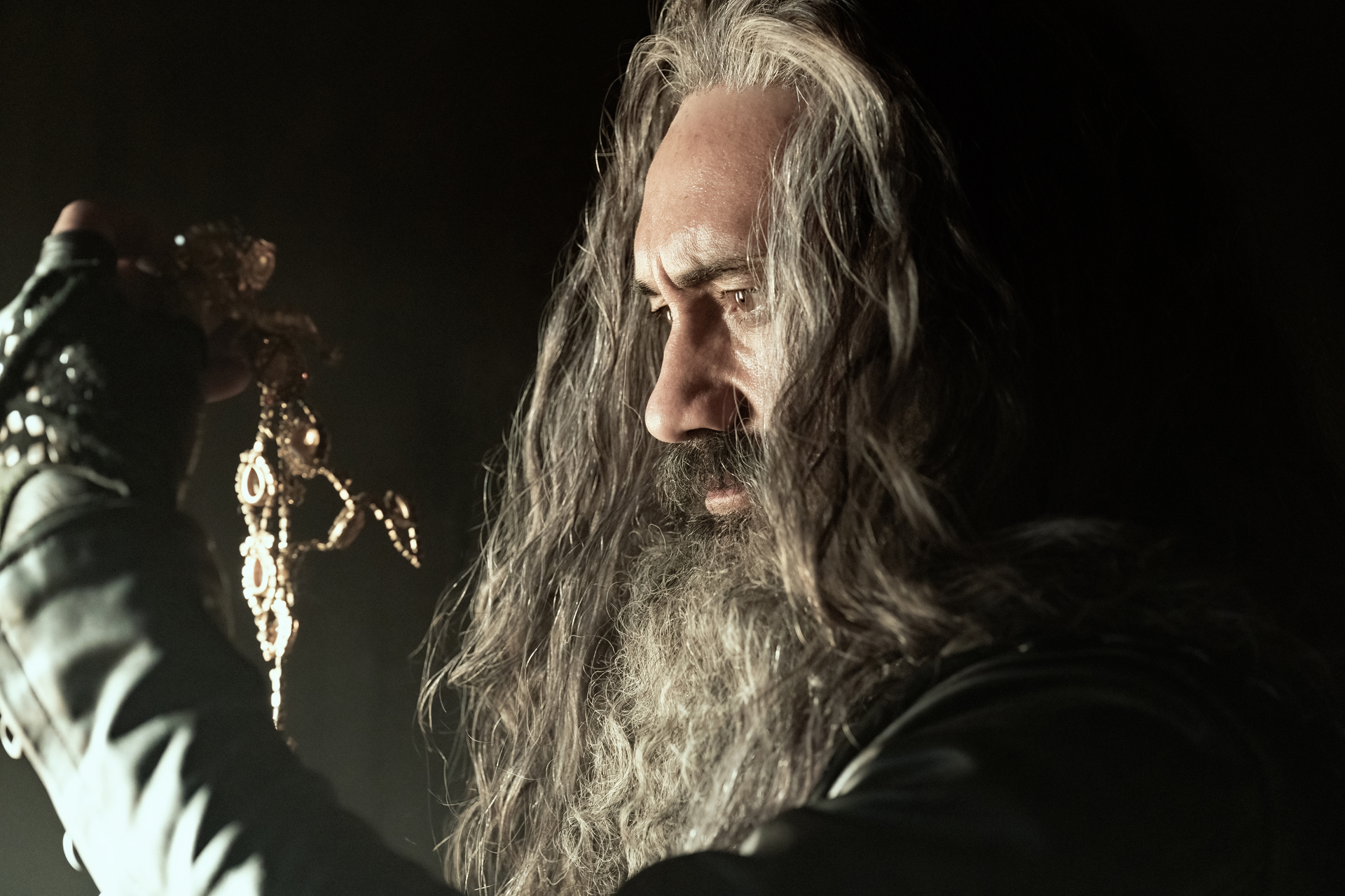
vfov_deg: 9.4
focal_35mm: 146
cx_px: 672
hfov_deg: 14.1
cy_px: 448
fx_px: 5454
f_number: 4
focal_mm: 146
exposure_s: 1/160
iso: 4000
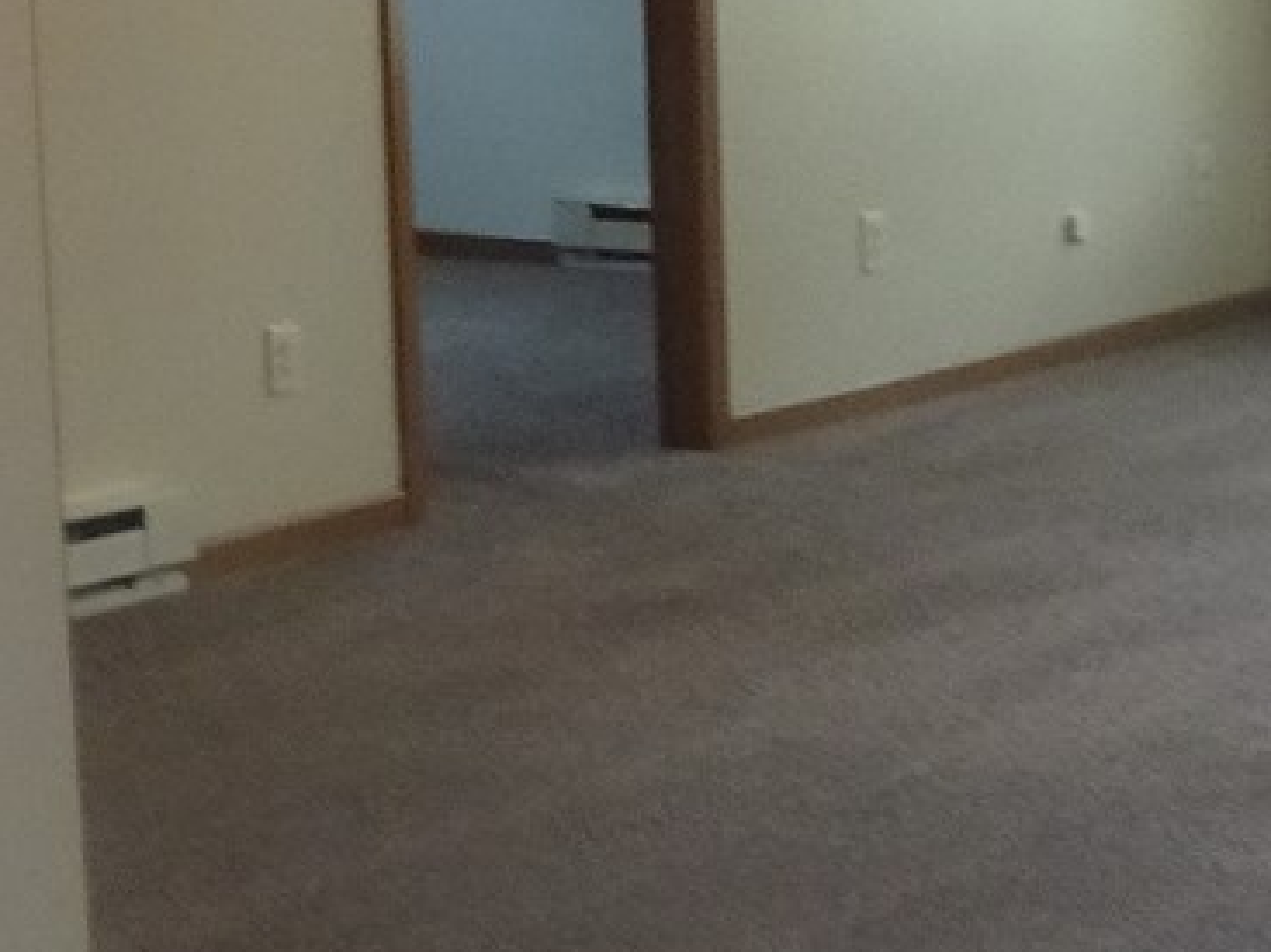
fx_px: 4918
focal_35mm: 134
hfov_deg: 14.6
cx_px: 1049
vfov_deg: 11.1
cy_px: 533
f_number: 3.5
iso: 160
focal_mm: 4.1
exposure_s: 1/30
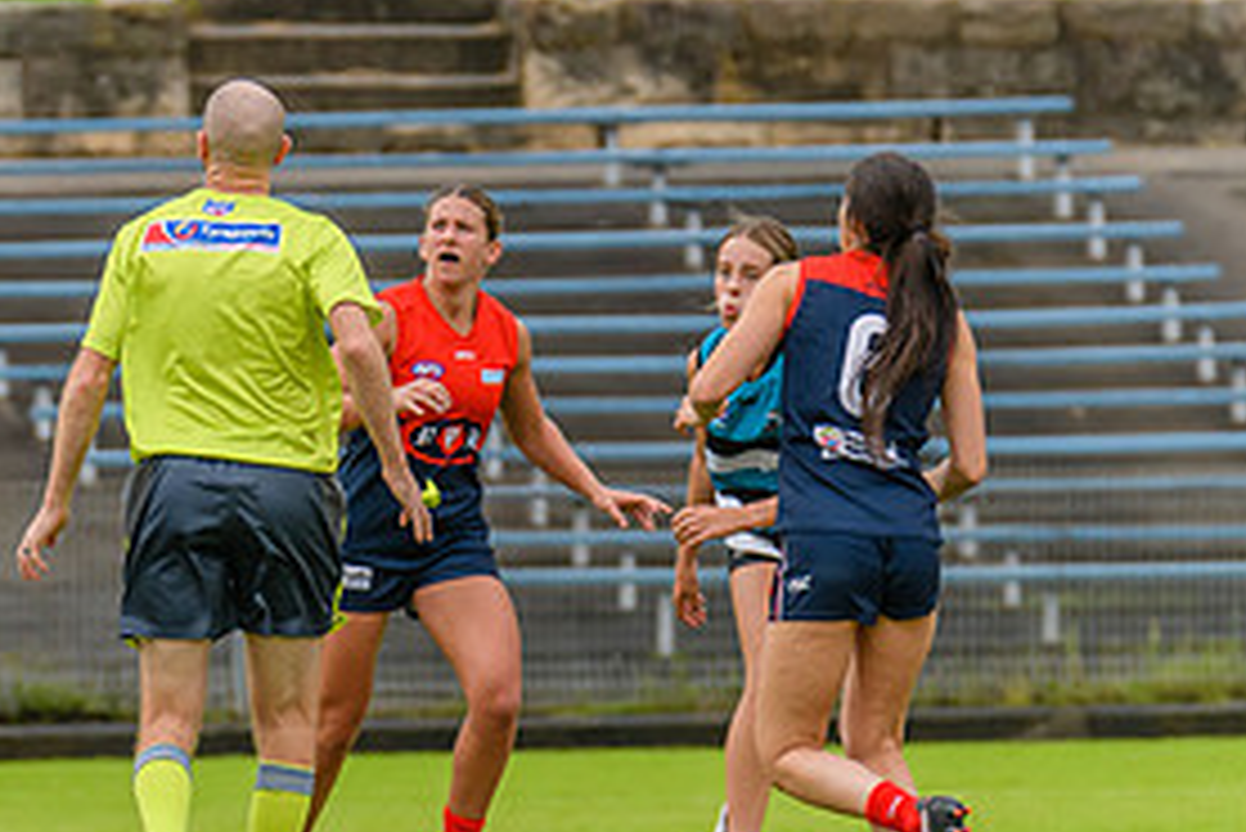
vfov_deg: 1.4
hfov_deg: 2.0
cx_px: -476
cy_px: 431
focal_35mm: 1019
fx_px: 35286
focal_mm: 330
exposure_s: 1/1600
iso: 800
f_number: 6.3
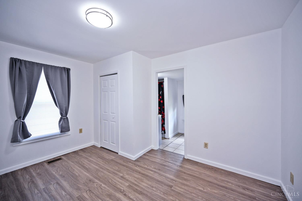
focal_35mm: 14
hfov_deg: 104.3
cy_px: 100
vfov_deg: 81.2
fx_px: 117
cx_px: 151
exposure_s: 1/60
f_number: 4
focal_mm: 14
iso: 200
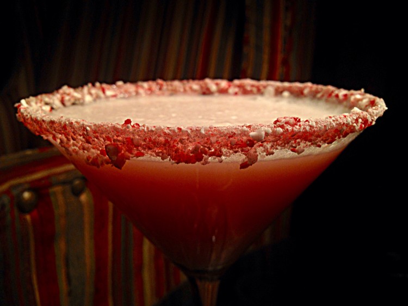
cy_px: 153
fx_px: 389
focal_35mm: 33
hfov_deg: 55.4
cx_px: 204
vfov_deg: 42.9
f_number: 2.4
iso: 50
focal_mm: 4.12
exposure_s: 1/24
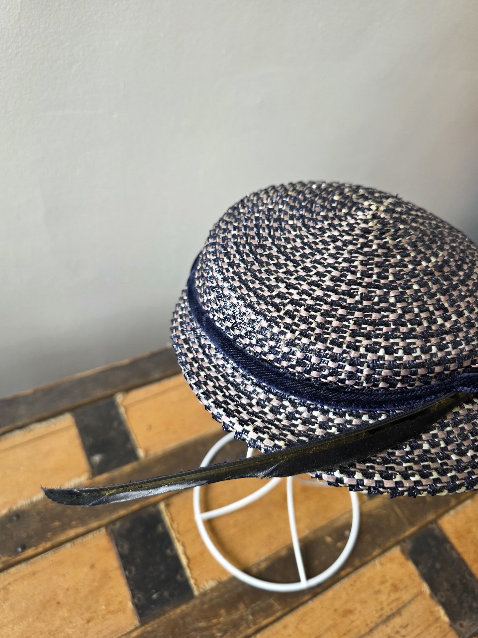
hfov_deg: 58.9
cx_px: 239
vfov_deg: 73.9
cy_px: 319
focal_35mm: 23
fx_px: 423
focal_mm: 6.3
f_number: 1.7
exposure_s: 1/120
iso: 125
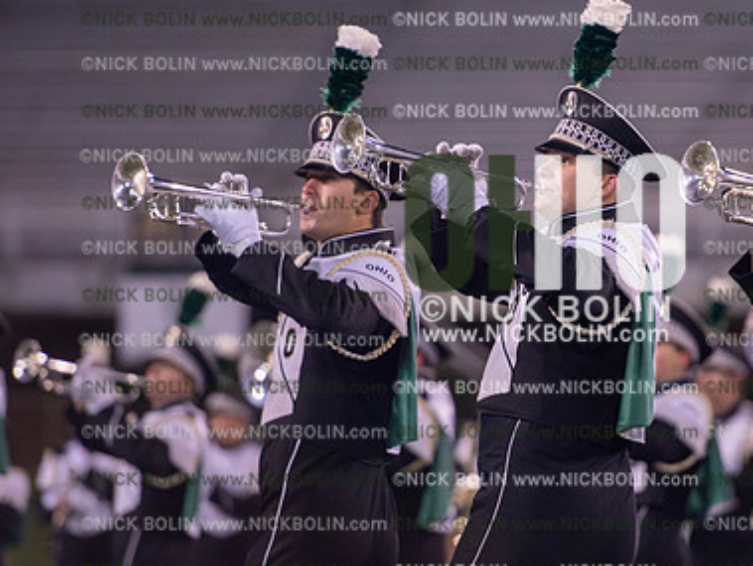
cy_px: 249
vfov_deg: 5.1
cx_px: 544
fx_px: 6401
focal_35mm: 294
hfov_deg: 6.7
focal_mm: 200
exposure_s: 1/1250
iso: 2500
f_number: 2.8
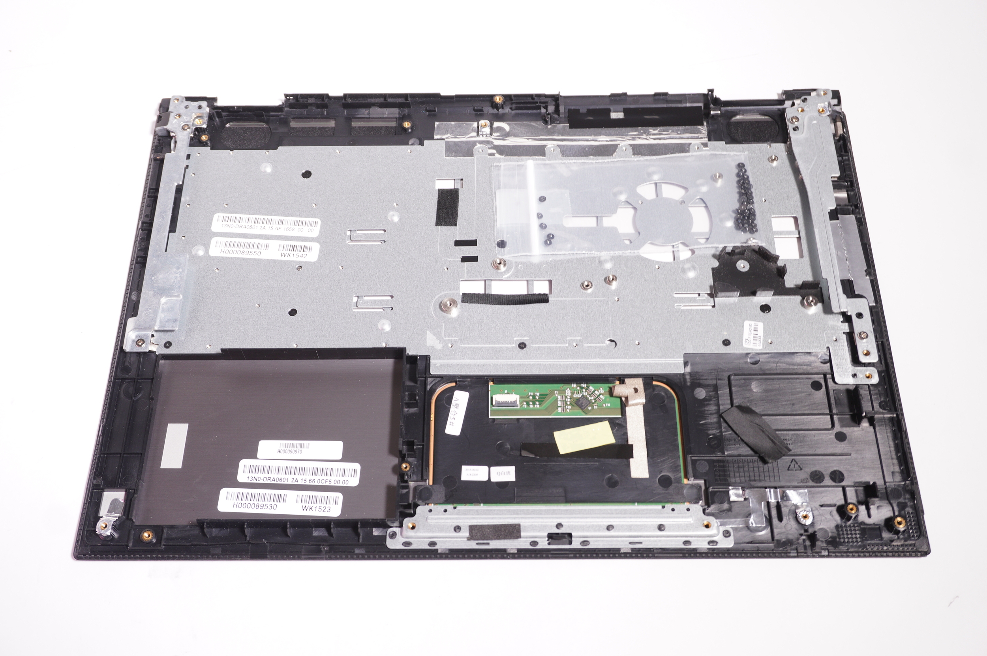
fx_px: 1027
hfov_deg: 51.3
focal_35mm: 38
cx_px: 494
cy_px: 328
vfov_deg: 35.4
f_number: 5.6
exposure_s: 1/13
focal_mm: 25
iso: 200
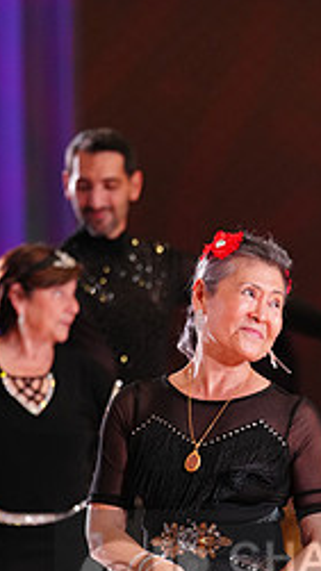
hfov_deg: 4.0
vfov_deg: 7.1
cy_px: 587
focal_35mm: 303
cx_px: 370
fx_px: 4590
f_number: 2.8
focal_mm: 125
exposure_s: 1/500
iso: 2000
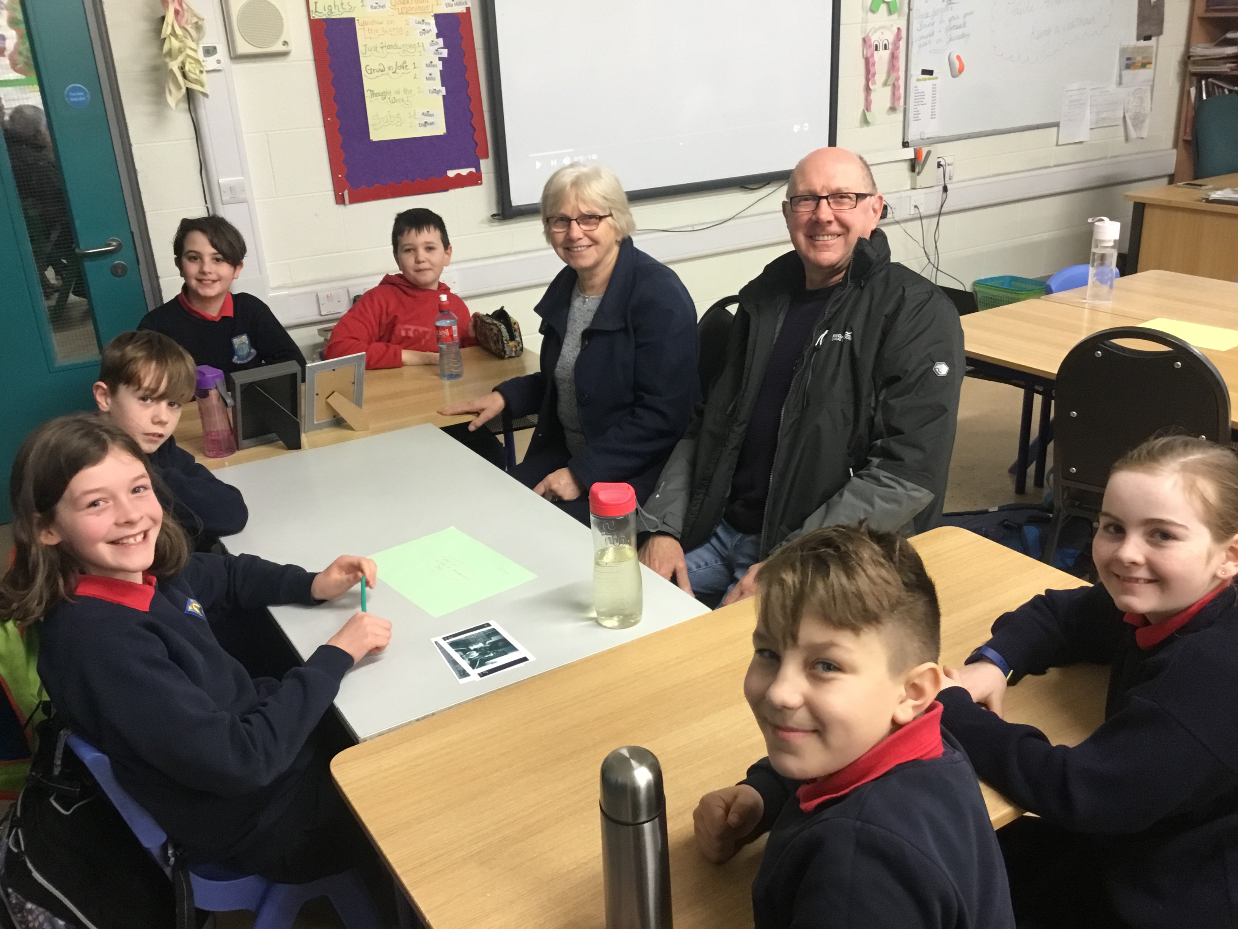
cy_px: 464
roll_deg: +2.6
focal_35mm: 31
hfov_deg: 58.4
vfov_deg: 45.4
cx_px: 619
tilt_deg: -21.3
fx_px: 1109
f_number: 2.4
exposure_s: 1/33
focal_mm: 3.3
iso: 160
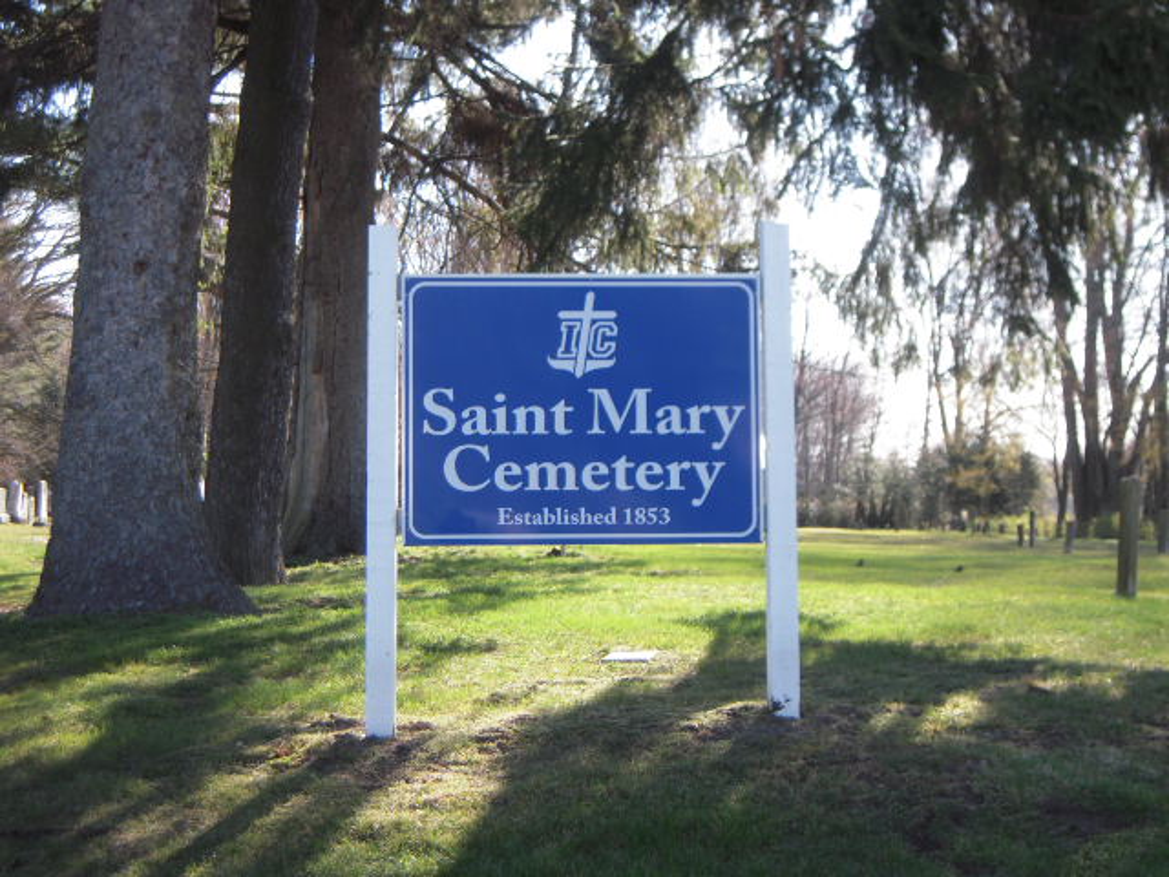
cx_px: 584
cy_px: 438
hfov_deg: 32.7
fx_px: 1992
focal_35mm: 59
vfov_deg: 24.8
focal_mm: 10.5
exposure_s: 1/160
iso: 100
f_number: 3.9
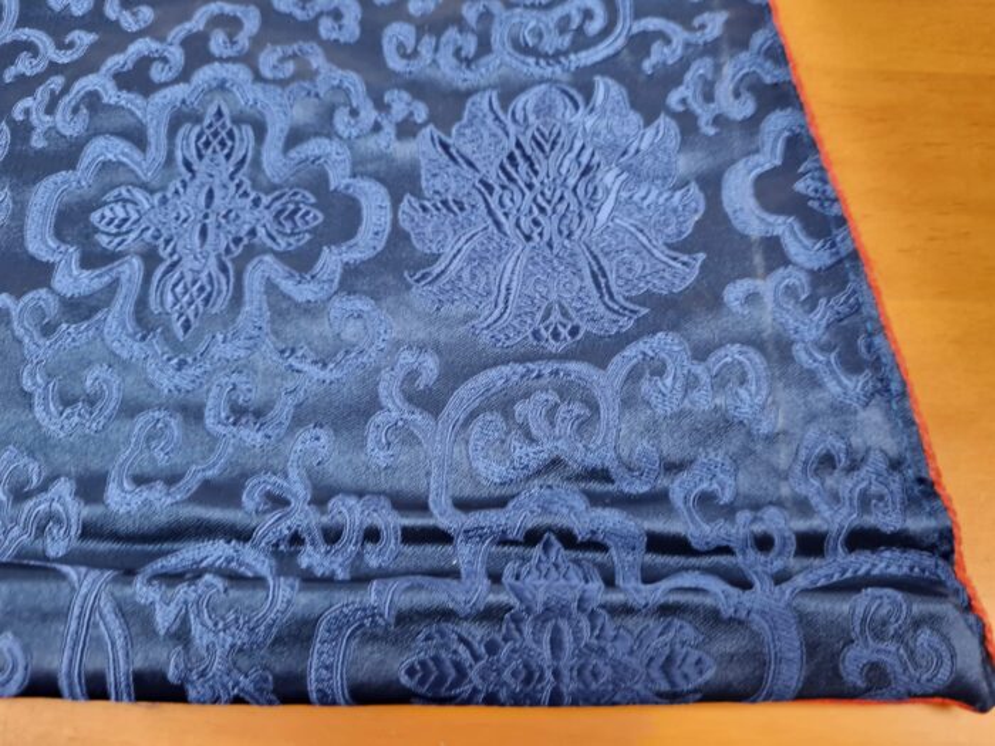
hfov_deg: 67.3
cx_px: 498
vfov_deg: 53.1
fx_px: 747
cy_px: 373
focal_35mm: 26
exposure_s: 1/40
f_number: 1.8
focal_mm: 5.4
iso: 200
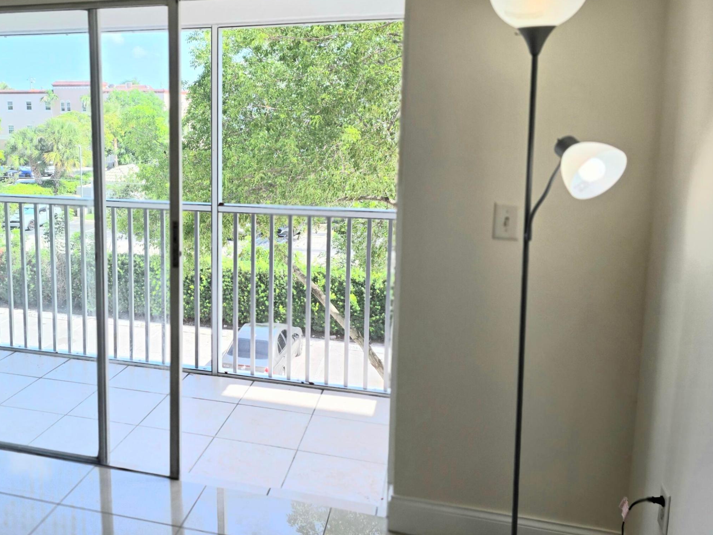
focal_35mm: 33
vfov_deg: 42.7
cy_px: 208
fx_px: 680
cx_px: 206
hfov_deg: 53.6
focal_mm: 6.3
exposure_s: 1/135
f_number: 1.7
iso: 12
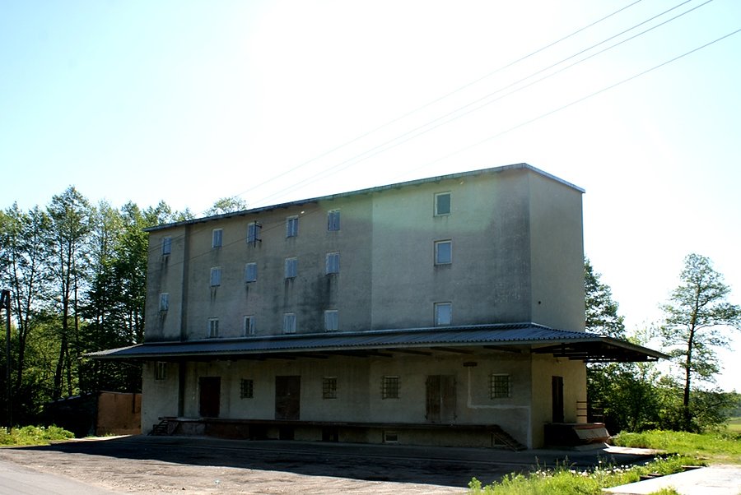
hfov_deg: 53.1
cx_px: 370
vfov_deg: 37.0
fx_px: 742
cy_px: 248
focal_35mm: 36
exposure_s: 1/80
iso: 100
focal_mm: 24
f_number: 10
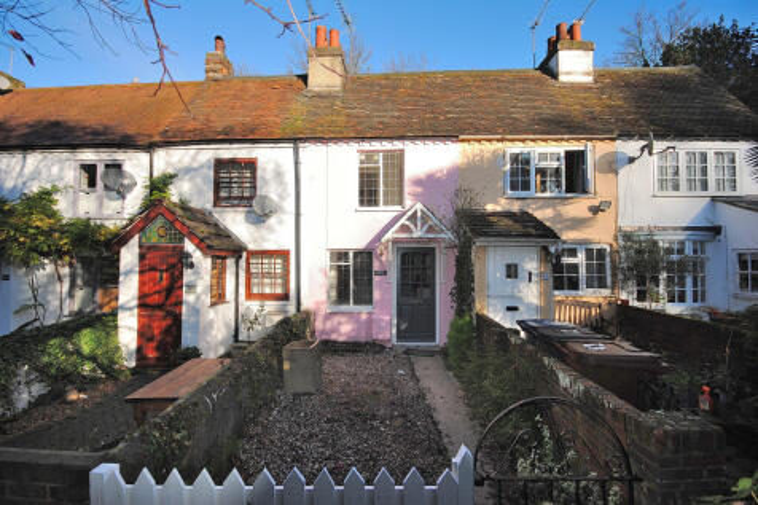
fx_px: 631
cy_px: 252
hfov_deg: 61.9
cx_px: 379
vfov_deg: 43.6
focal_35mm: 30
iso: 100
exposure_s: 1/200
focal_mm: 20
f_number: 10
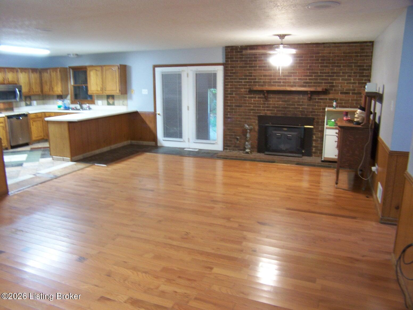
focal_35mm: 38
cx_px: 206
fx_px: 453
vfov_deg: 37.7
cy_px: 155
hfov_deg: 49.0
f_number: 2.8
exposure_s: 1/6
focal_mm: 6.3
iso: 140
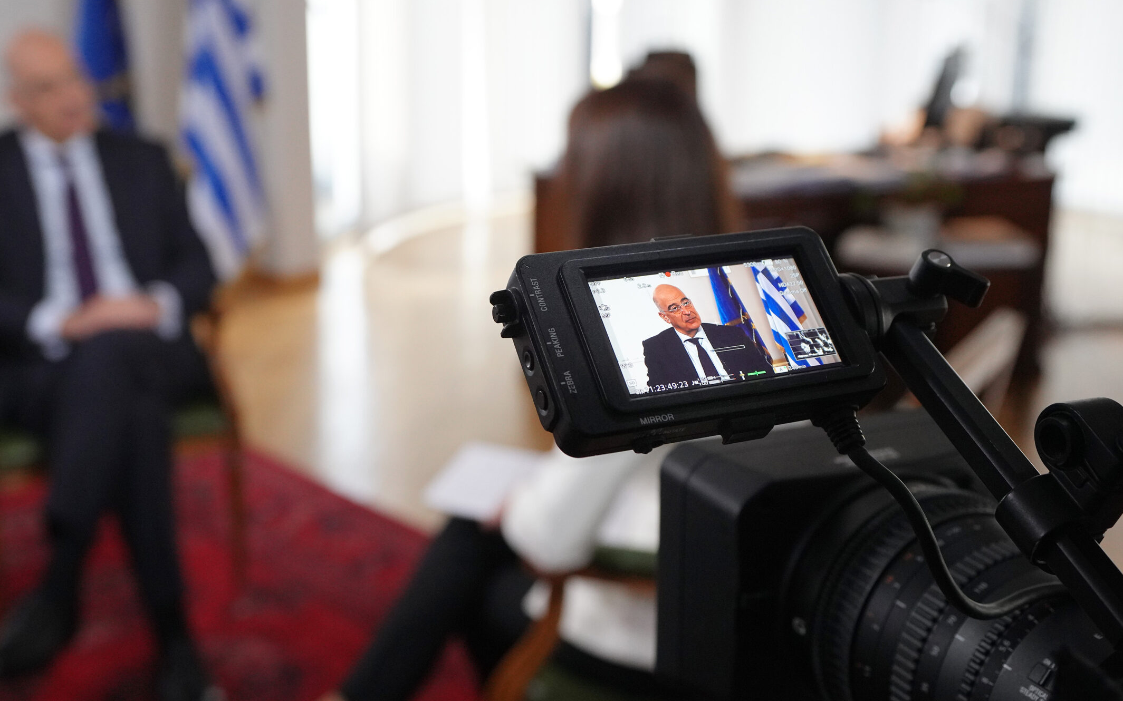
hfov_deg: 51.4
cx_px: 481
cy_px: 371
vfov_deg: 33.6
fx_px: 1163
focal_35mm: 38
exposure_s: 1/200
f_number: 3.5
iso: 2000
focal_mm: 31
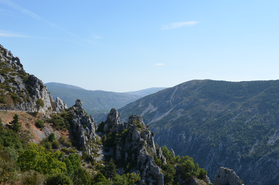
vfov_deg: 33.9
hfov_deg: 49.5
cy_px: 72
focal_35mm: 39
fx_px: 302
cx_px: 159
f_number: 5
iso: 100
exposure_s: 1/640
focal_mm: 18
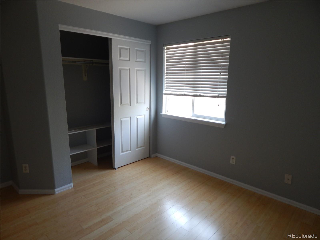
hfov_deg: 76.4
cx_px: 160
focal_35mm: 22
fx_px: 203
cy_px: 120
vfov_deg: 61.1
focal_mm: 4
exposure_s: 1/30
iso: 125
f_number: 3
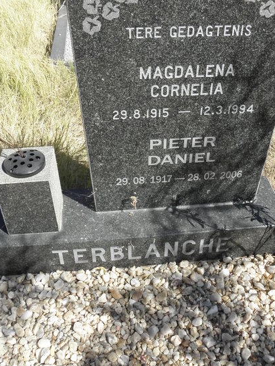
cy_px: 171
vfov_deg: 48.9
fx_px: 402
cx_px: 155
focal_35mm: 38
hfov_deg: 37.7
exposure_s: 1/200
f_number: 5.6
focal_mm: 4.6
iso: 64
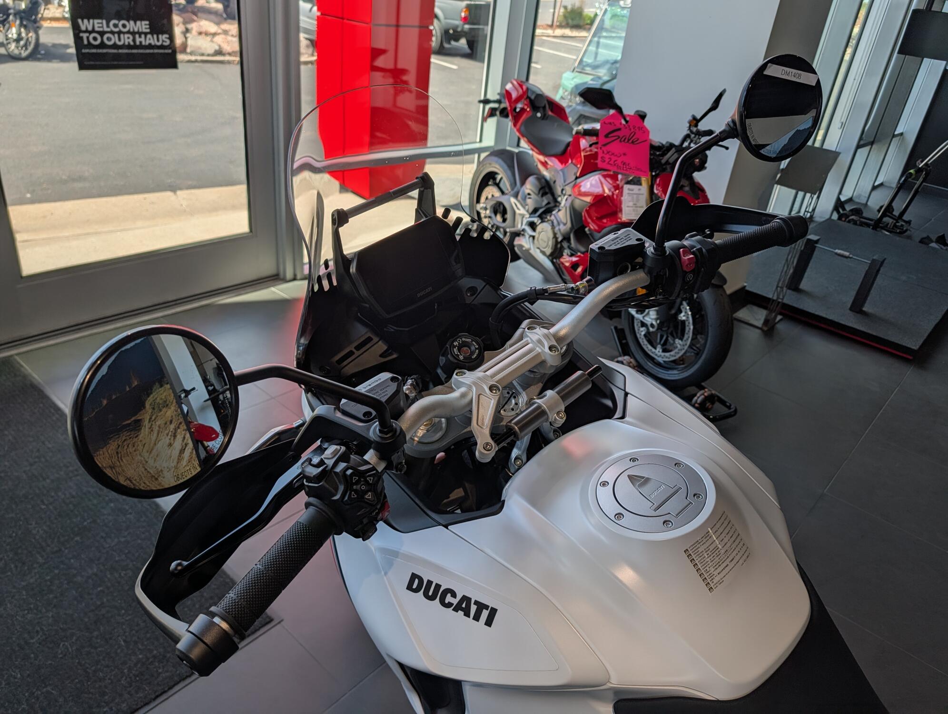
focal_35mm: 24
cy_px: 357
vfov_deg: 56.9
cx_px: 474
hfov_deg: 71.5
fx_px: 658
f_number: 1.68
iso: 15
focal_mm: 6.9
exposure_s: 1/417
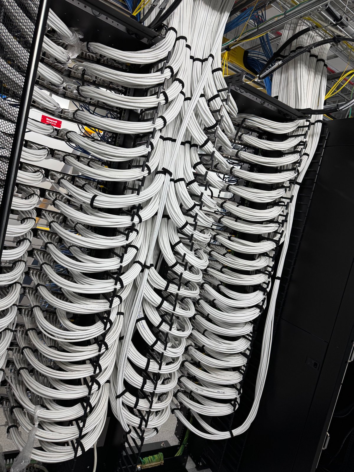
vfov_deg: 71.6
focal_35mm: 24
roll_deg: -13.2
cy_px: 236
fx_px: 327
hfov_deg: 56.8
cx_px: 177
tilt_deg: -4.3
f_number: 1.78
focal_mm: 6.76
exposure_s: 1/100
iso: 100
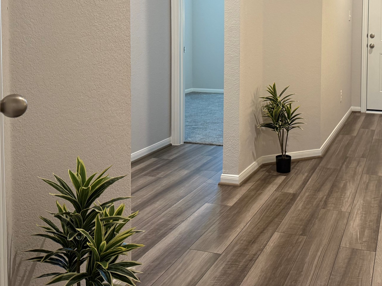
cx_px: 276
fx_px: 419
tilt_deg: -2.1
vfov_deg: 36.5
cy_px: 60
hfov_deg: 47.5
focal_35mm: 38
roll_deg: -0.3
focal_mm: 6.76
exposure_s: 1/60
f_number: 1.78
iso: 320
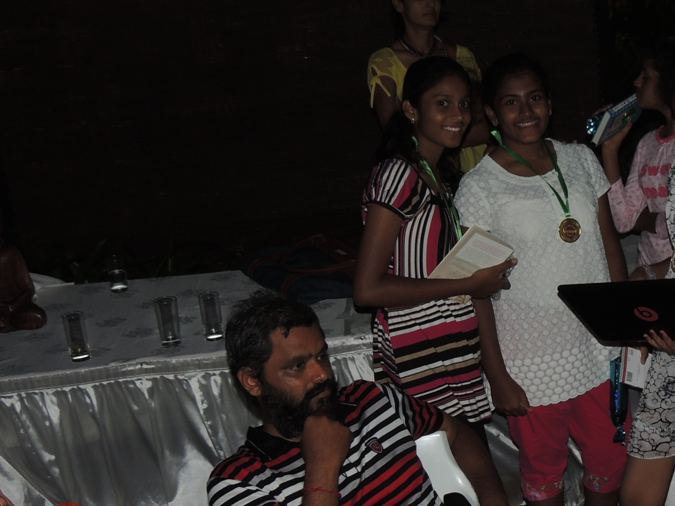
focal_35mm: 65
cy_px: 301
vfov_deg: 22.6
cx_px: 544
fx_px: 1267
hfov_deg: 29.1
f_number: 3.3
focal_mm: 6.2
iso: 200
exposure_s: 1/30
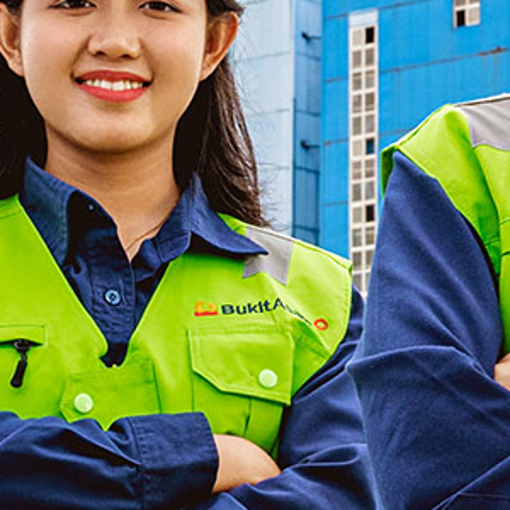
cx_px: 552
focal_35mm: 165
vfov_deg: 10.5
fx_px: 2750
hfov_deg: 10.5
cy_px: -16
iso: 100
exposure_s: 1/320
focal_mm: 29
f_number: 9
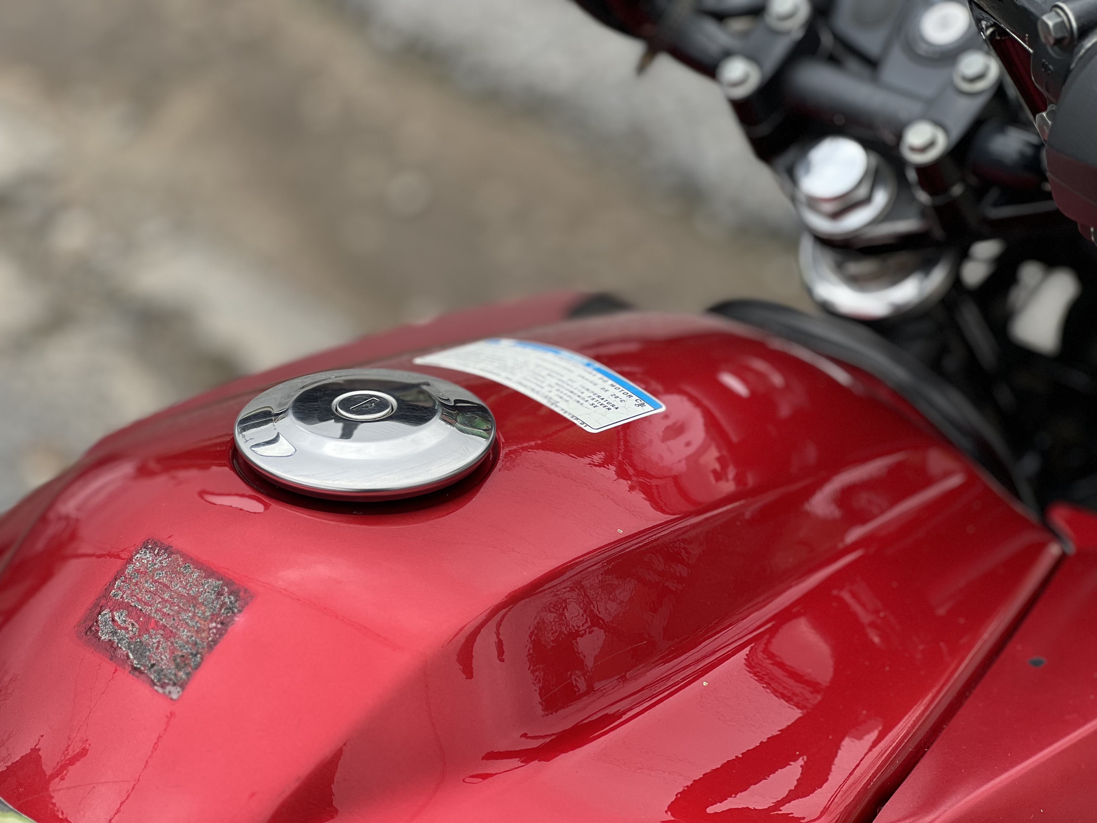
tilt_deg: -48.6
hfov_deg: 25.3
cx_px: 548
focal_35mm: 77
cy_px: 412
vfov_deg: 19.1
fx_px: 2440
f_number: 2.8
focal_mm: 9
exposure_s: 1/185
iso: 25
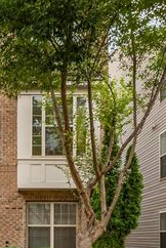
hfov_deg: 37.4
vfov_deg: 57.0
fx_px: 228
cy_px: 139
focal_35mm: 33
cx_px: 15
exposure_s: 1/200
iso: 100
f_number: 7.1
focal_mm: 16
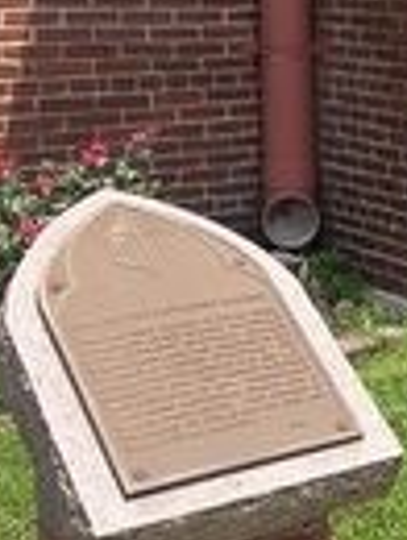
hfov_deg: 15.9
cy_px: 100
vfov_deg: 24.0
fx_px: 1250
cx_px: 718
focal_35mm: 80
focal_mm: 2.2
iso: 50
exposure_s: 1/2032
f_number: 2.2
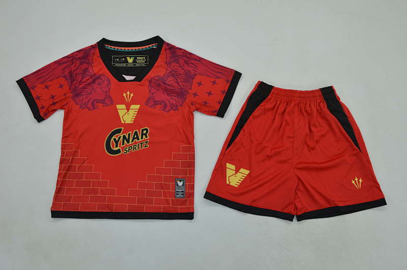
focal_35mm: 36
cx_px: 204
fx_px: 407
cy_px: 135
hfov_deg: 53.2
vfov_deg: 36.8
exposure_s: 1/200
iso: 400
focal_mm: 24
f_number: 9
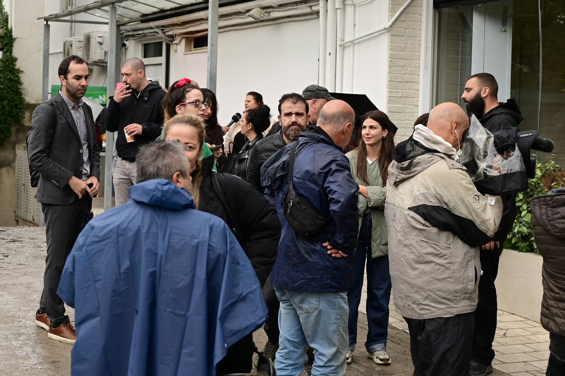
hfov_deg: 38.9
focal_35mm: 51
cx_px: 282
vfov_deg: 26.5
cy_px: 188
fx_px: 800
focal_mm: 51
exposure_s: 1/640
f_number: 4
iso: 640
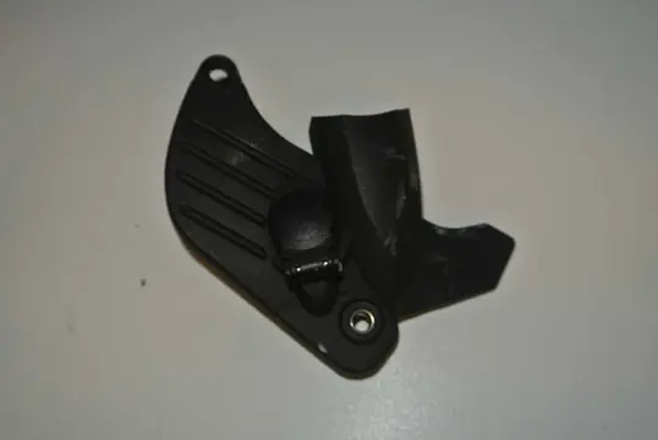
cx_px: 329
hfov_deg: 48.4
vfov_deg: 33.5
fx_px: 732
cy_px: 220
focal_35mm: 40
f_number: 4.2
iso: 200
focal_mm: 15.1
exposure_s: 1/60
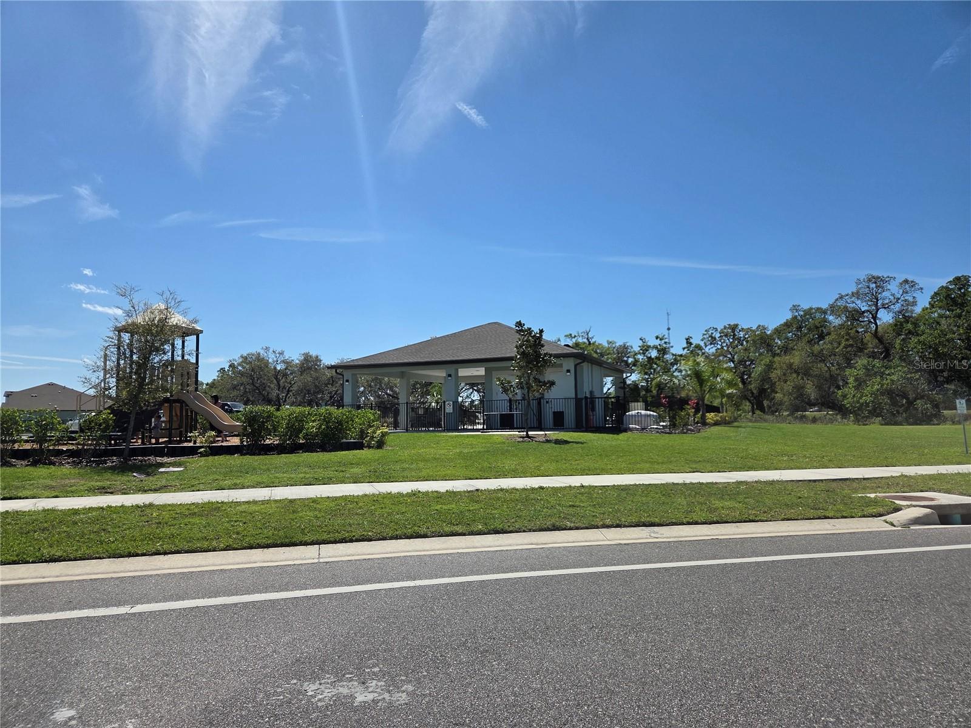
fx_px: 645
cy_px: 364
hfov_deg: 73.9
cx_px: 486
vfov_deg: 58.9
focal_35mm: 23
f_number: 1.8
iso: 64
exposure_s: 1/7891
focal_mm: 5.4
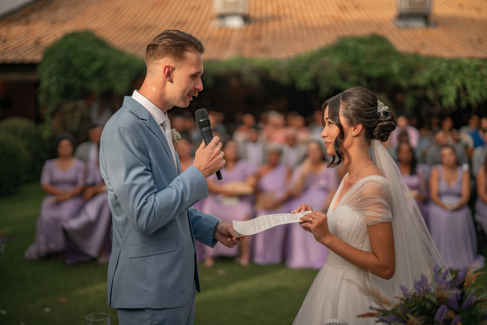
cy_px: 162
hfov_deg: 39.6
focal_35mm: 50
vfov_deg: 27.0
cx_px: 244
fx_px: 676
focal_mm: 50
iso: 160
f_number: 1.2
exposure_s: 1/6400
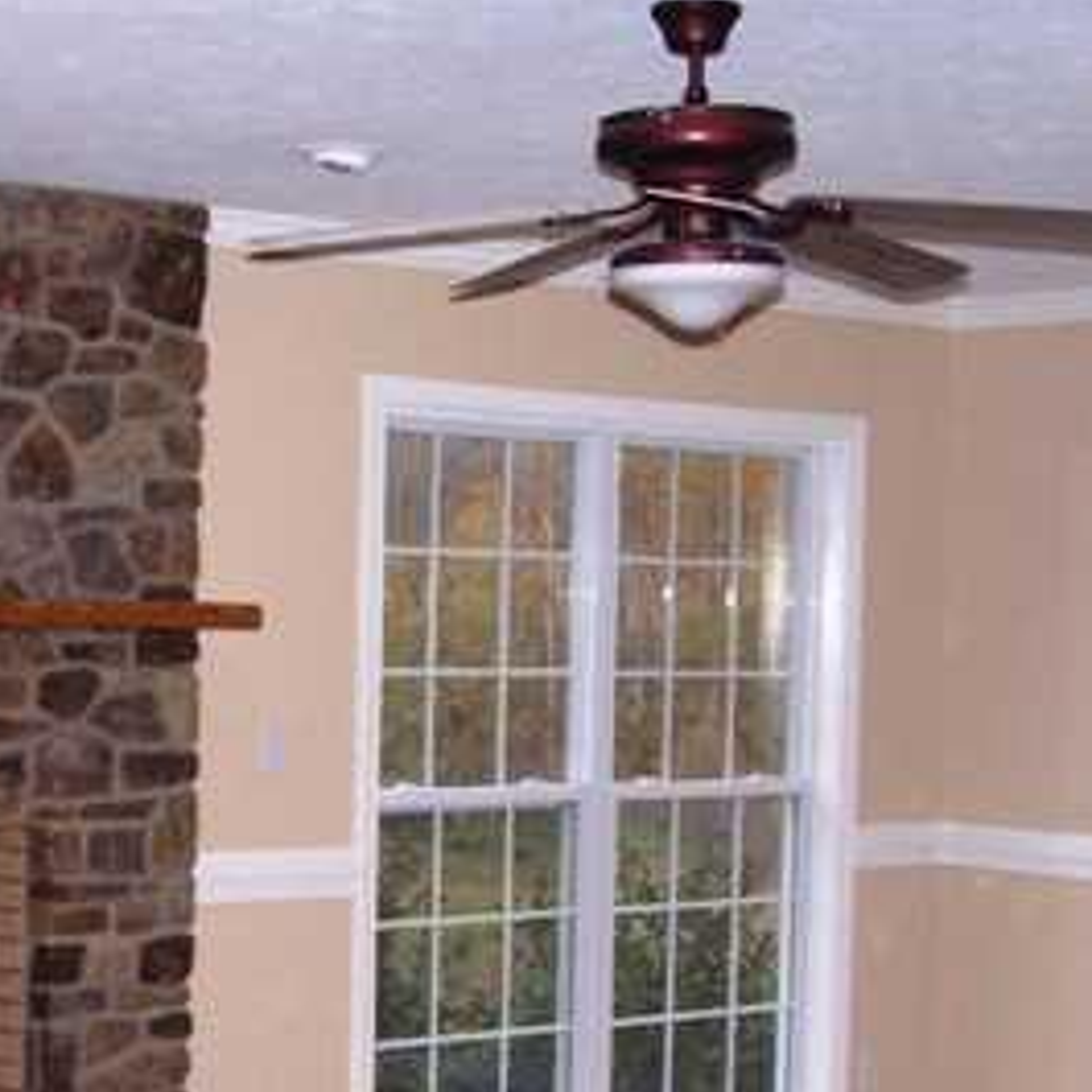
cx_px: 350
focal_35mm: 81
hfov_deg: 21.3
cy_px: 771
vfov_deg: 21.3
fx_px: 2891
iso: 140
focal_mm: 6.3
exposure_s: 1/60
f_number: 2.8
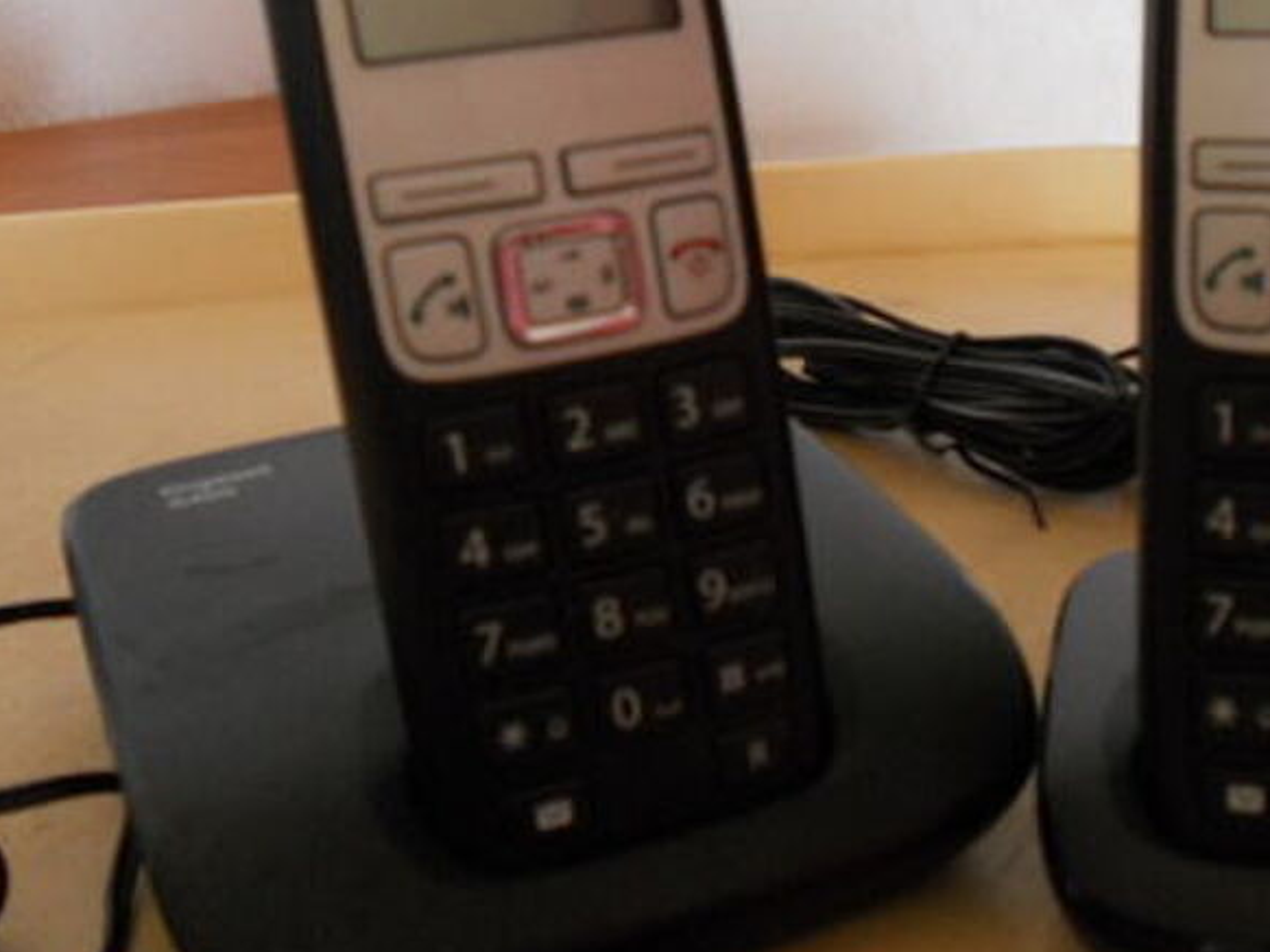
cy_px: 310
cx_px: 965
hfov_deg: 34.2
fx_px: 2017
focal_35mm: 55
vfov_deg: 26.4
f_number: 3.5
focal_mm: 5.8
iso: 320
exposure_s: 1/30
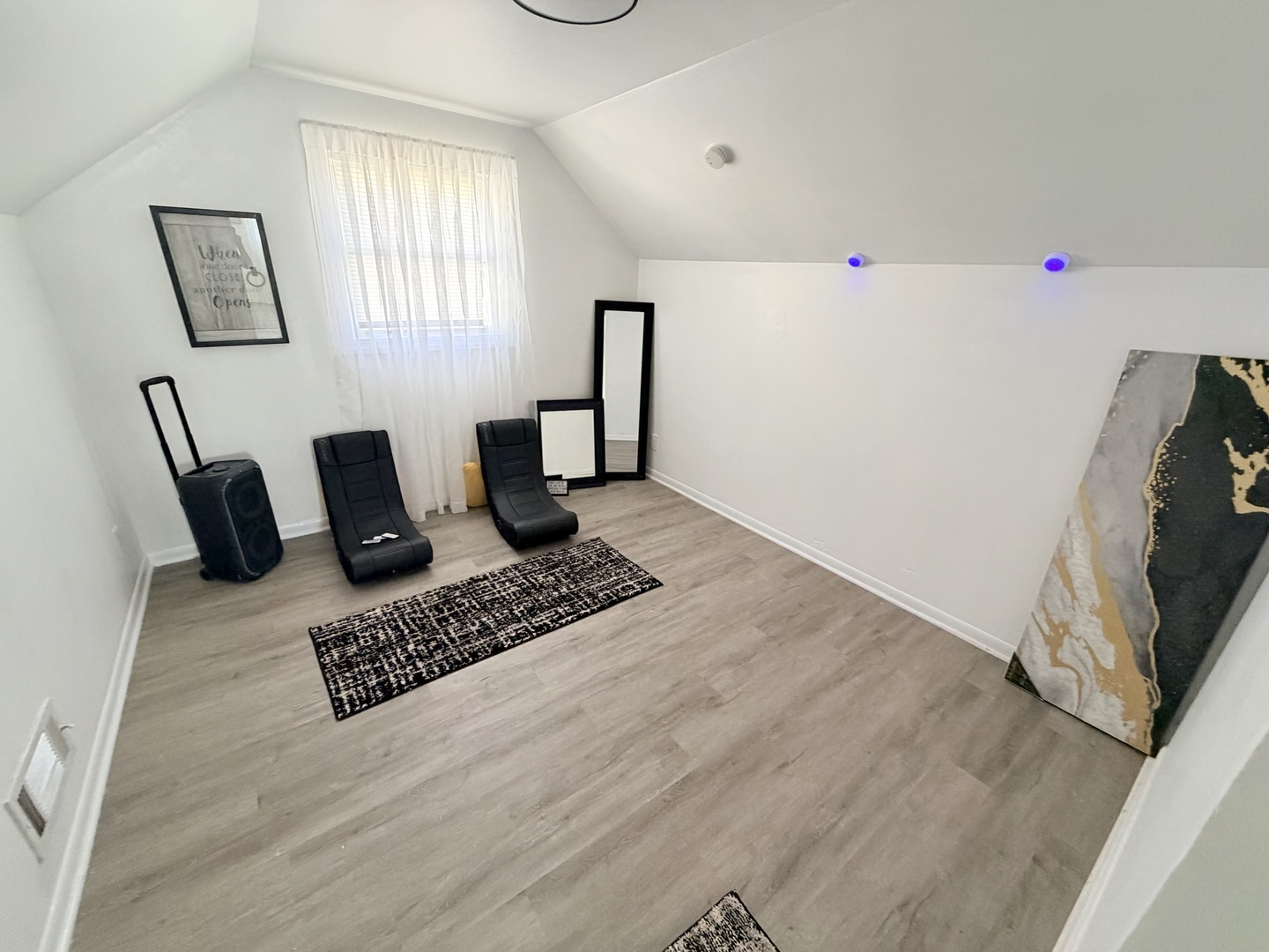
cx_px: 634
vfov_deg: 85.7
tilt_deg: -21.0
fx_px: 513
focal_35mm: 14
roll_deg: -2.7
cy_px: 476
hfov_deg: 102.1
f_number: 2.2
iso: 320
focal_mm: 2.22
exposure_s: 1/77
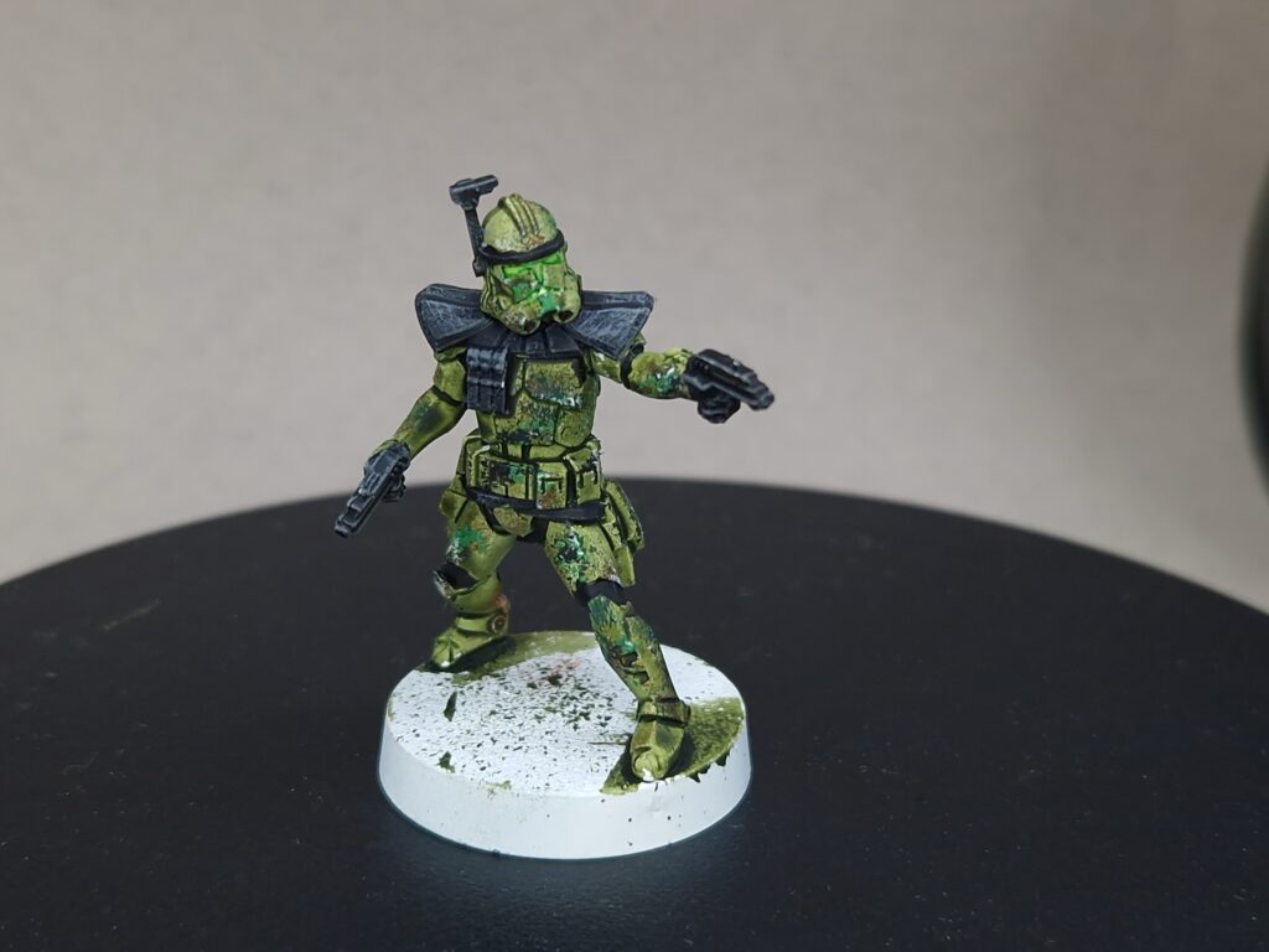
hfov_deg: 73.9
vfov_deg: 58.9
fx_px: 843
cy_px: 476
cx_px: 634
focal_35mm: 23
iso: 50
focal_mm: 5.4
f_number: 1.8
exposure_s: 1/159
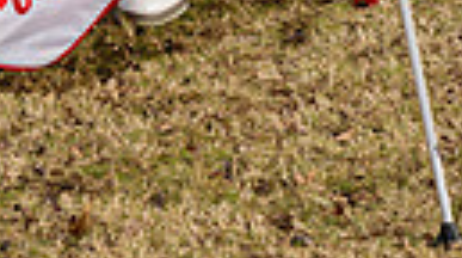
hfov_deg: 11.1
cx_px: 140
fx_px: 2372
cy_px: -494
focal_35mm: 194
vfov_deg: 5.8
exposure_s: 1/250
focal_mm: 53
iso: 100
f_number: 8
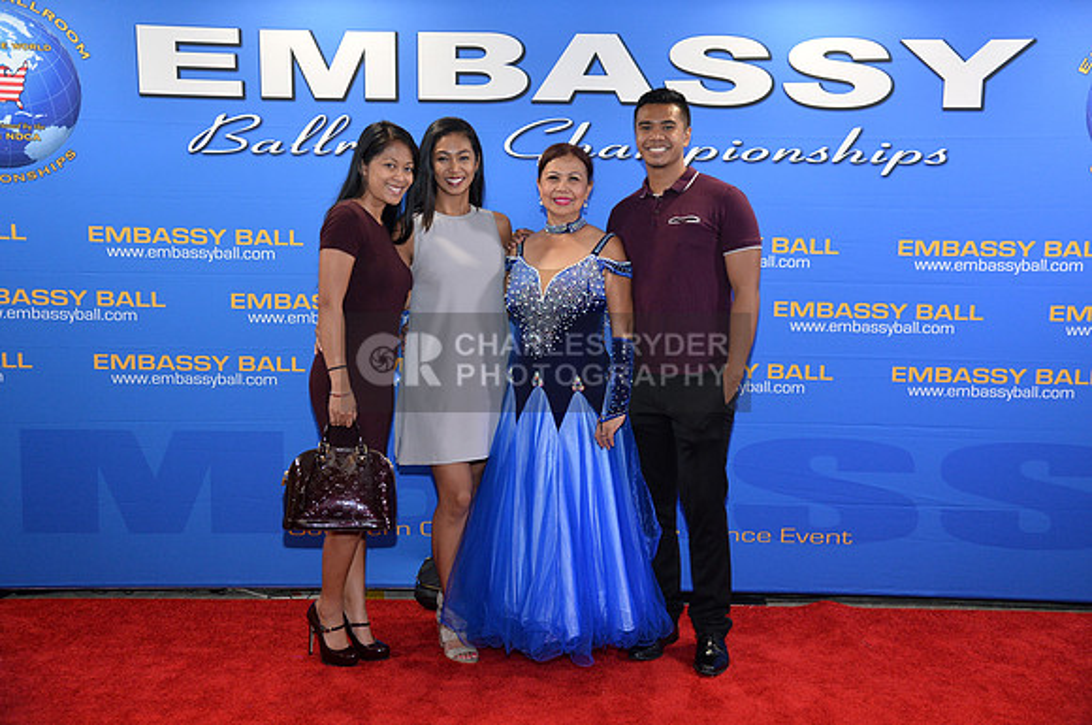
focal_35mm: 38
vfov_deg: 35.0
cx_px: 546
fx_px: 1151
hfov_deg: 50.8
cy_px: 362
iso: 1600
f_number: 4
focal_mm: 38
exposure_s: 1/250
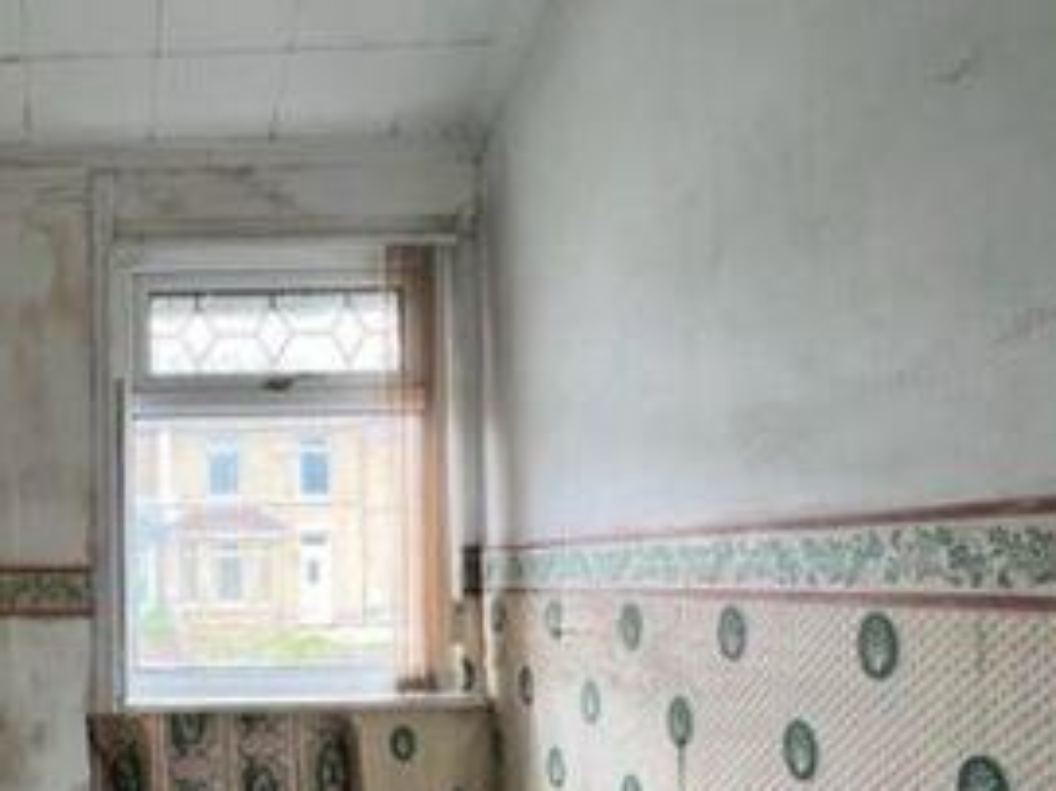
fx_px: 854
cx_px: 64
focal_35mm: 28
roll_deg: +0.7
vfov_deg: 48.3
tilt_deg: -0.5
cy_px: 567
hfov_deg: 53.6
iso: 50
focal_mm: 1.57
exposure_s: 1/99
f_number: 1.8
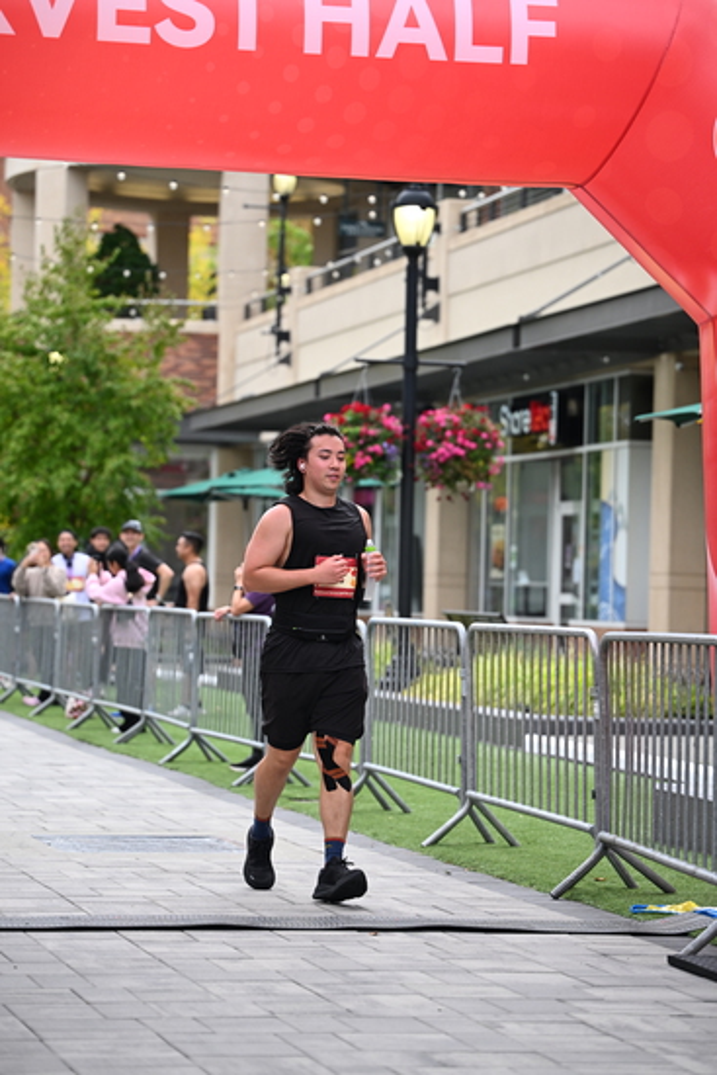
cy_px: 538
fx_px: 2866
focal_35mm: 96
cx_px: 358
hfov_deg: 14.3
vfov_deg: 21.2
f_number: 2.8
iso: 640
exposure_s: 1/2500
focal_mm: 96
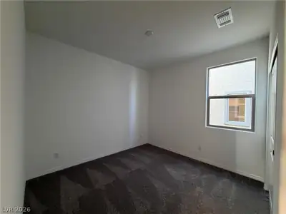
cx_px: 143
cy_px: 107
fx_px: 116
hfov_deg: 102.1
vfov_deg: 85.7
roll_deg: -1.0
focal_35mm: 14
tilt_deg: -0.7
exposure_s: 1/60
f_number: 2.2
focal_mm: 2.22
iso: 400
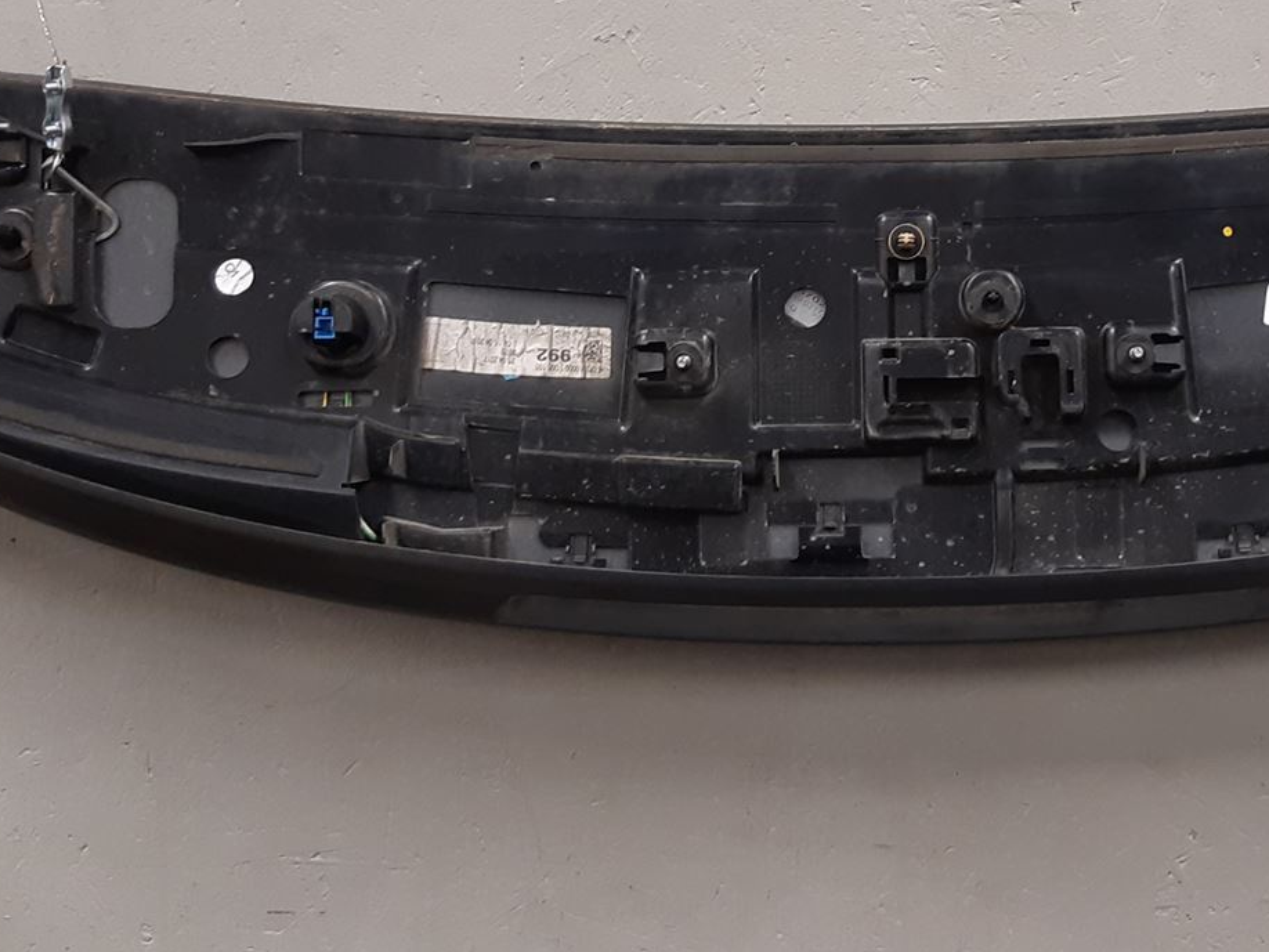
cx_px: 886
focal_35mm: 58
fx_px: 2127
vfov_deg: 24.9
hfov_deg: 32.8
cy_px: 227
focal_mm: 3.93
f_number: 1.7
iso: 125
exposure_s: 1/50
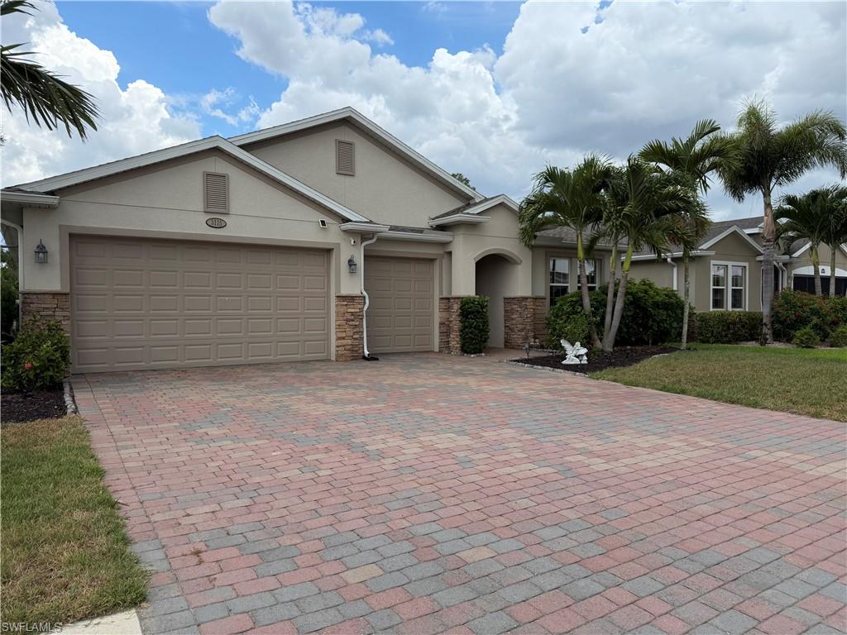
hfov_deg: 71.6
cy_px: 318
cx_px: 424
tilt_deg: -0.4
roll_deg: +0.5
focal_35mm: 24
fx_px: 587
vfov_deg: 56.8
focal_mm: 6.76
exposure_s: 1/3584
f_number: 1.78
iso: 100
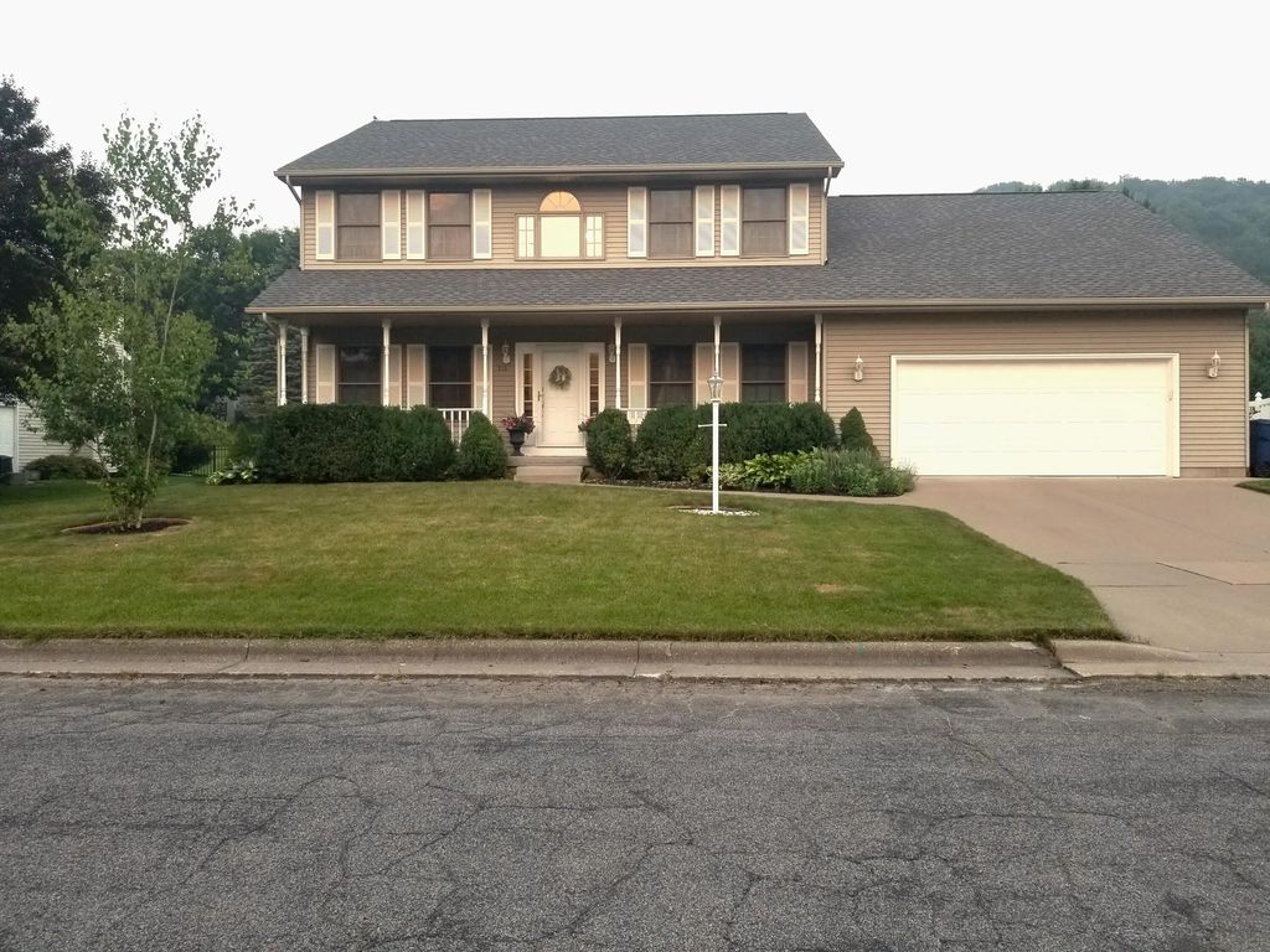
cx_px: 635
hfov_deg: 67.3
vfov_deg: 53.1
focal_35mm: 26
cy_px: 476
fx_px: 954
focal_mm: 4.25
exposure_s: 1/120
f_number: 1.7
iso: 100
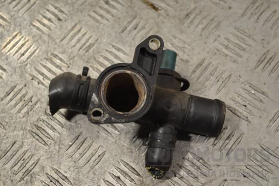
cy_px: 93
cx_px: 140
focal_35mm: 60
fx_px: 465
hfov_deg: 33.4
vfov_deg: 22.6
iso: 110
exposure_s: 1/30
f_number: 5.3
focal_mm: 40
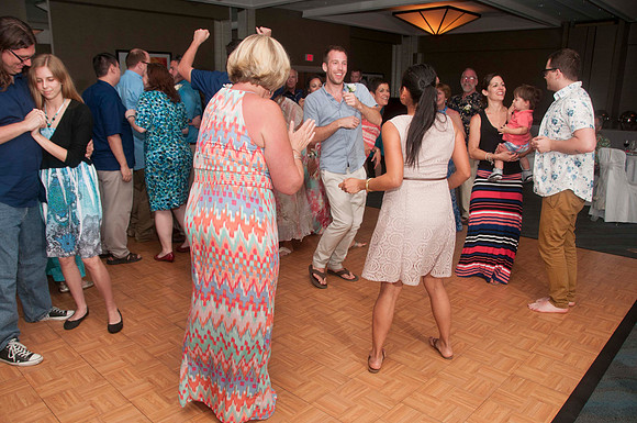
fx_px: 477
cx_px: 318
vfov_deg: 47.8
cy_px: 212
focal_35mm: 27
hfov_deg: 67.5
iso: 400
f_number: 5.6
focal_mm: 18
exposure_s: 1/60
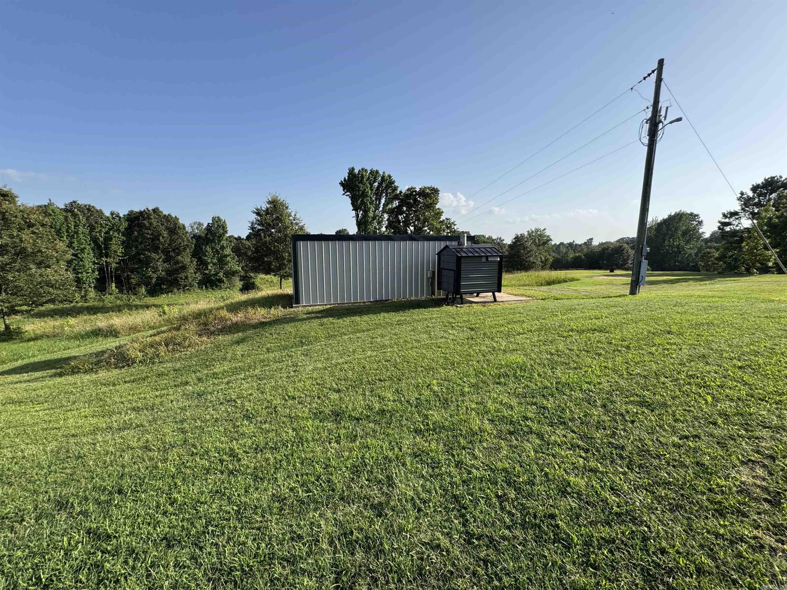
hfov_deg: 102.1
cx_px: 394
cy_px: 295
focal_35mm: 14
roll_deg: -0.5
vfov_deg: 85.7
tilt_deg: -9.5
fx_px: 318
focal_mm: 2.22
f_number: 2.2
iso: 50
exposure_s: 1/1236
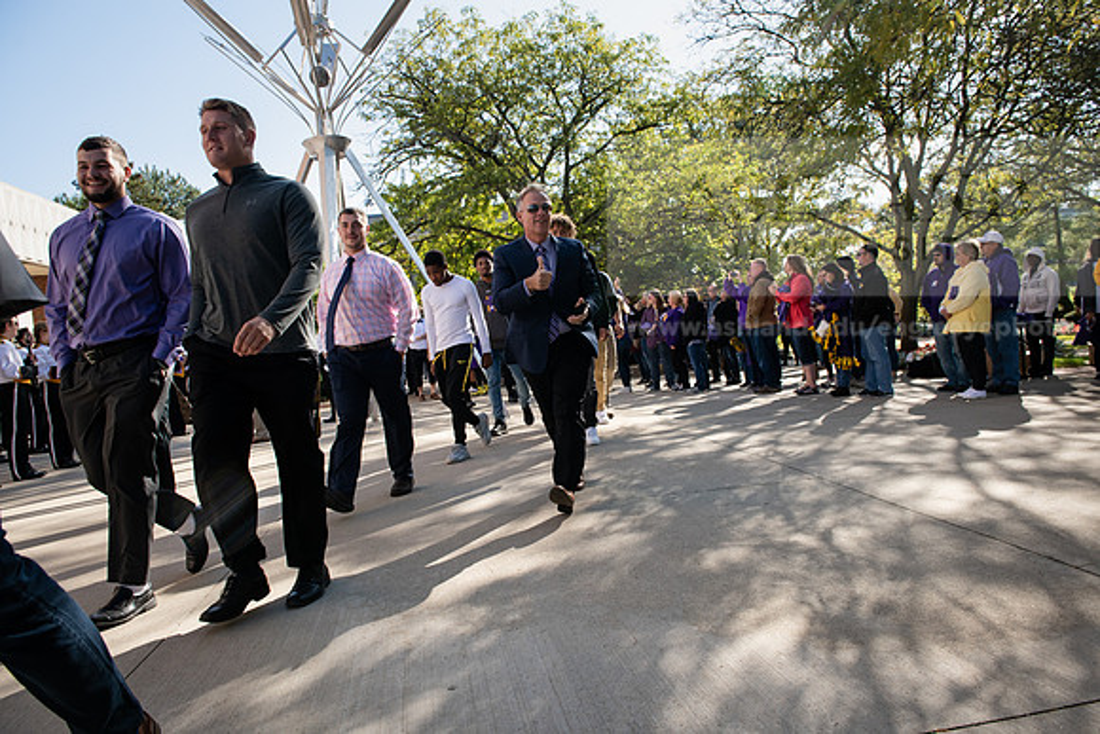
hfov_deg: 73.7
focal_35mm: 24
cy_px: 367
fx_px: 733
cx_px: 550
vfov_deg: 53.2
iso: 400
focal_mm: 24
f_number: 6.3
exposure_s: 1/640
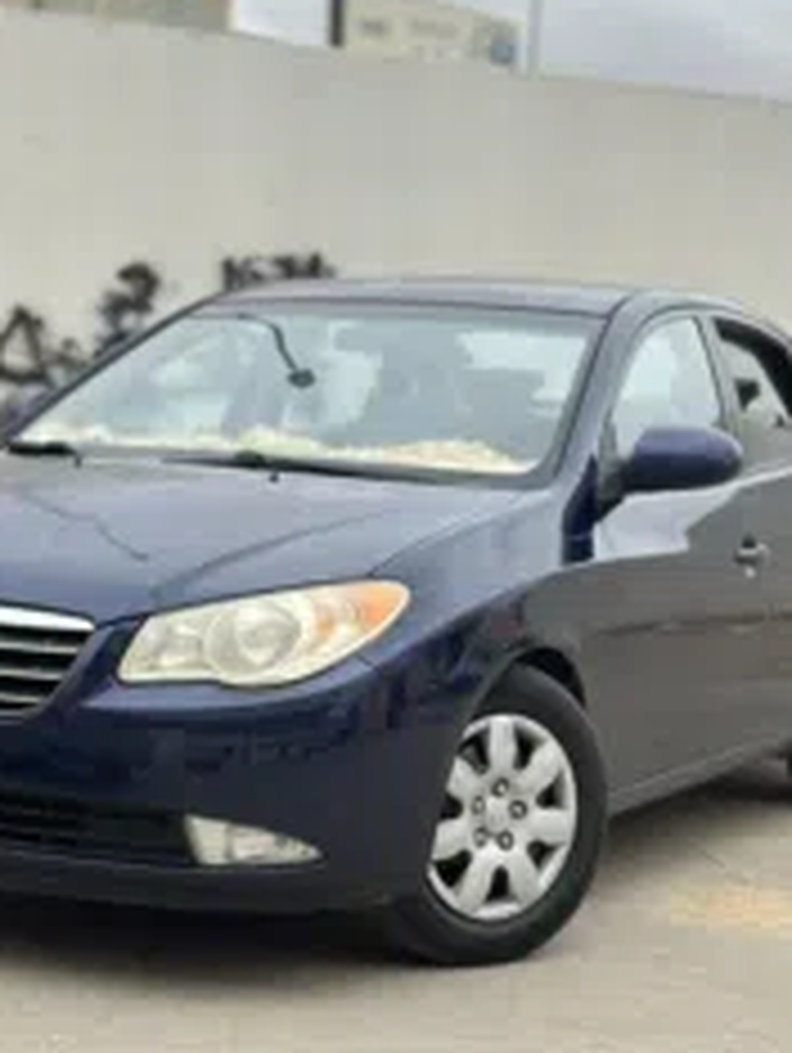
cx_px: 302
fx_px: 2497
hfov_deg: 18.0
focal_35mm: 82
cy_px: 585
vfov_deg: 23.8
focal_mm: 6.86
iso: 80
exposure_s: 1/1815
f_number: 1.78
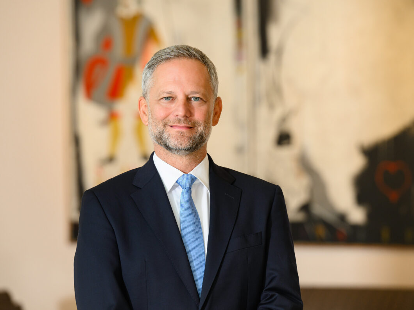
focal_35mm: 158
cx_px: 190
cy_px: 155
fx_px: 1889
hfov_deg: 12.5
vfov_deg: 9.4
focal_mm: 145
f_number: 4
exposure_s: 1/200
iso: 1000
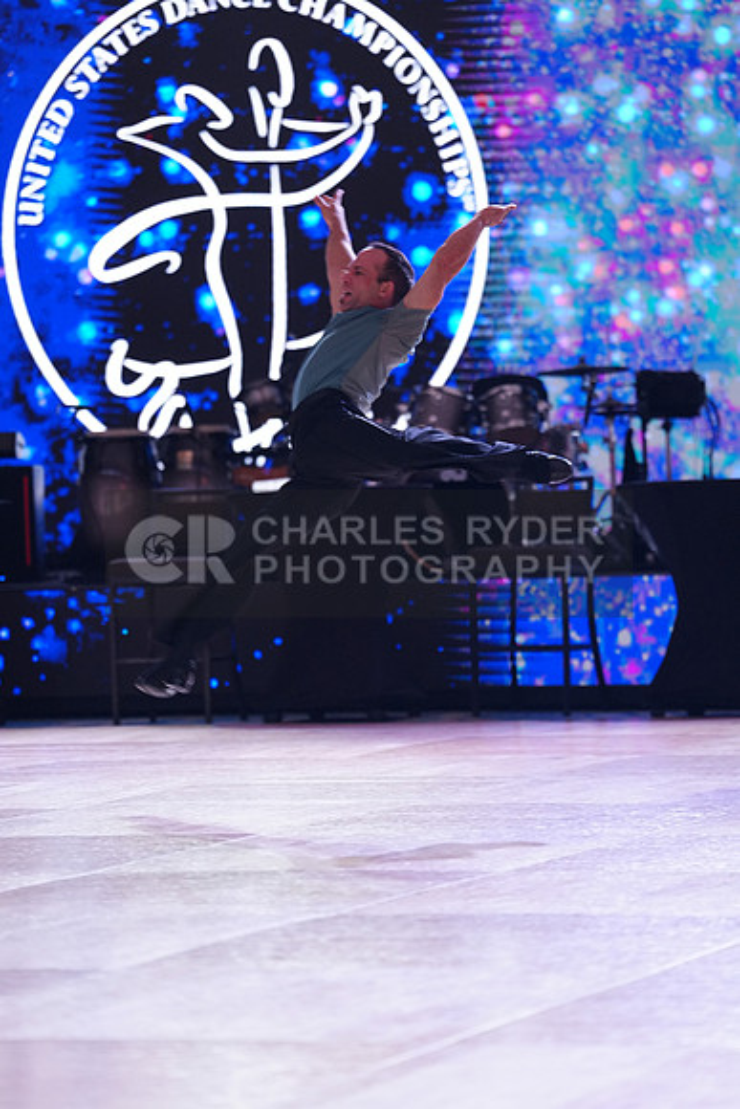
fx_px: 4499
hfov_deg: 9.4
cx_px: 370
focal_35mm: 146
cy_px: 554
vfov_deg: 14.1
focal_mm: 146
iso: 2000
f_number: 2.8
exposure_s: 1/400
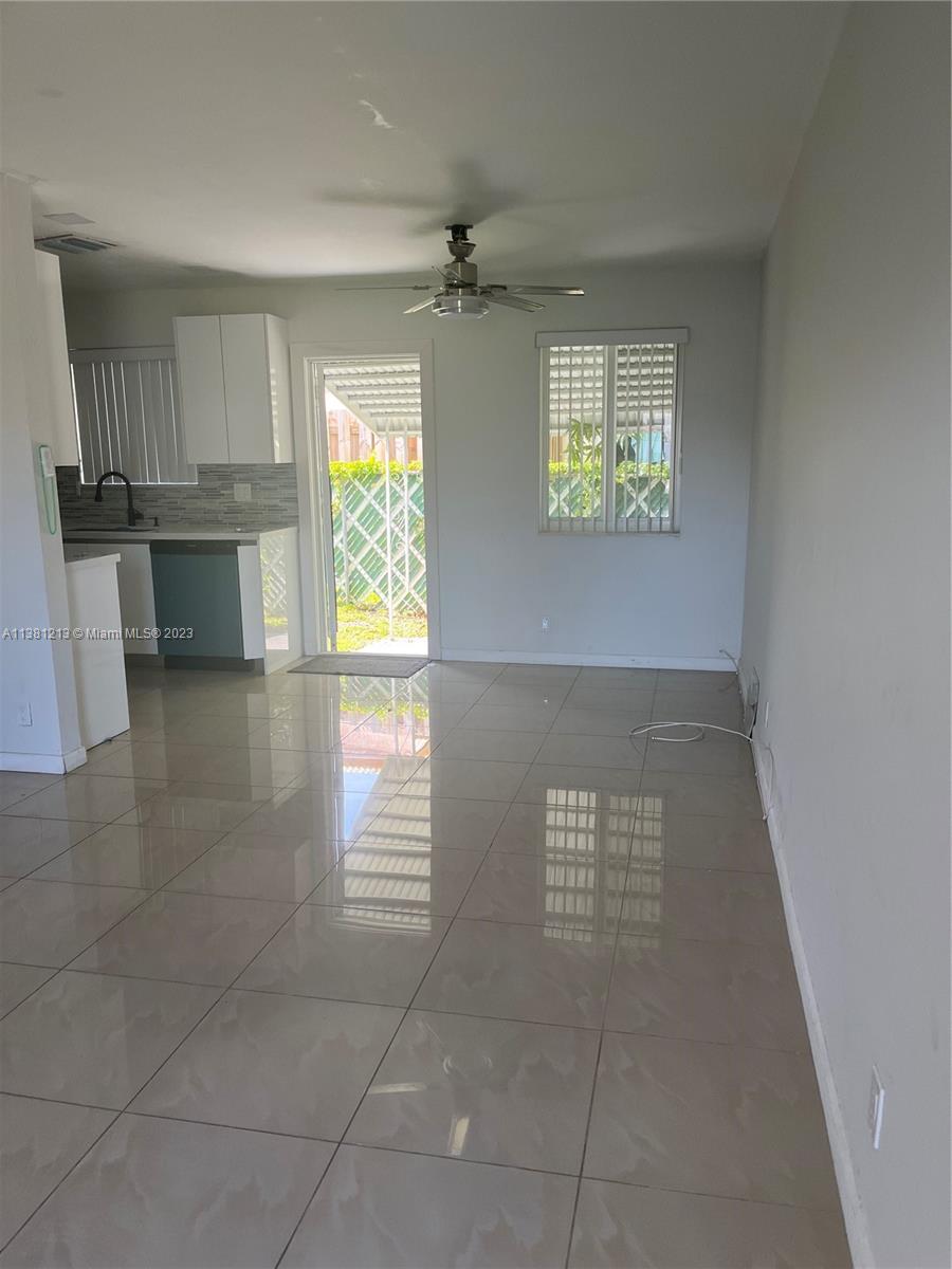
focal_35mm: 26
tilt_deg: -11.5
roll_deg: +0.1
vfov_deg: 67.3
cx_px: 476
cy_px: 634
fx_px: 953
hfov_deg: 53.1
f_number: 1.6
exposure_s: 1/121
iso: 64
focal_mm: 5.1
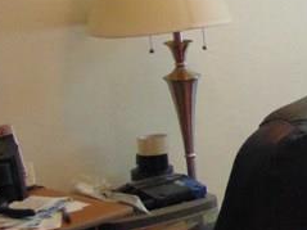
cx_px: 537
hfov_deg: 15.9
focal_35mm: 107
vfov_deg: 13.8
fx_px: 948
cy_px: 104
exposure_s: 1/30
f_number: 3
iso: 400
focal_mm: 4.5
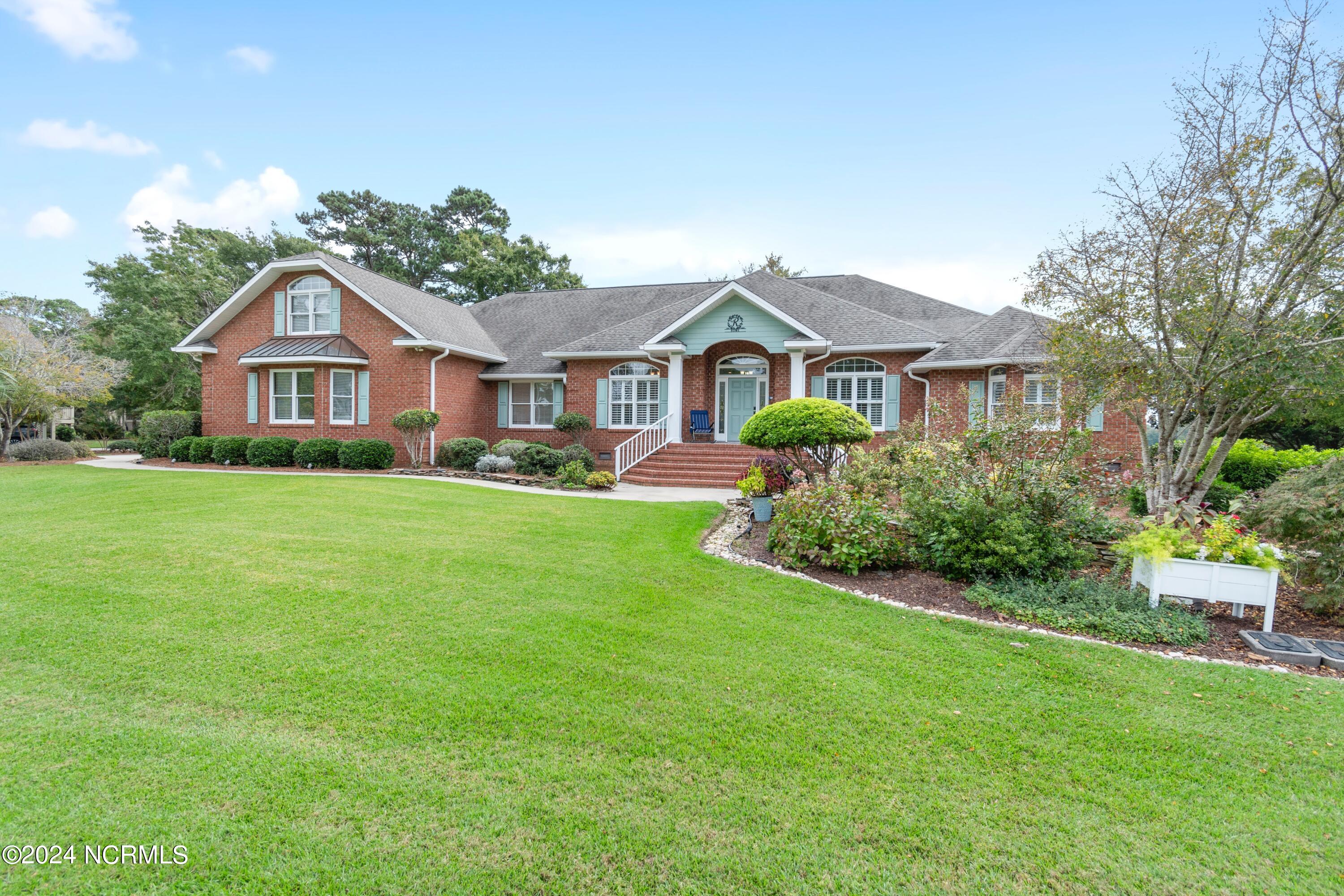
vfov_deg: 77.3
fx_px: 560
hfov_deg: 100.4
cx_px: 672
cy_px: 448
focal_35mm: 15
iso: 100
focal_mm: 10
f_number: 5.6
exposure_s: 1/125
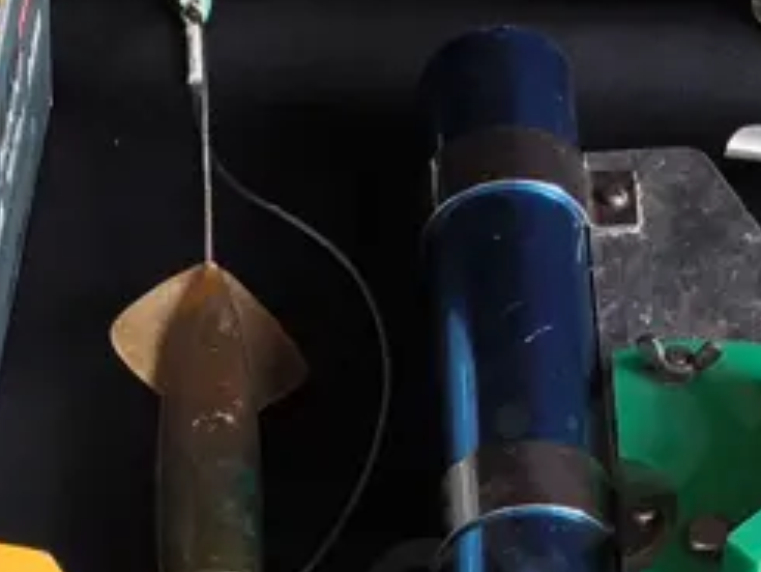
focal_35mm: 113
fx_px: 2485
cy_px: 818
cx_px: 130
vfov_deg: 12.6
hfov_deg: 17.2
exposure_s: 1/100
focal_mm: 2.87
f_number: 2
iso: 80
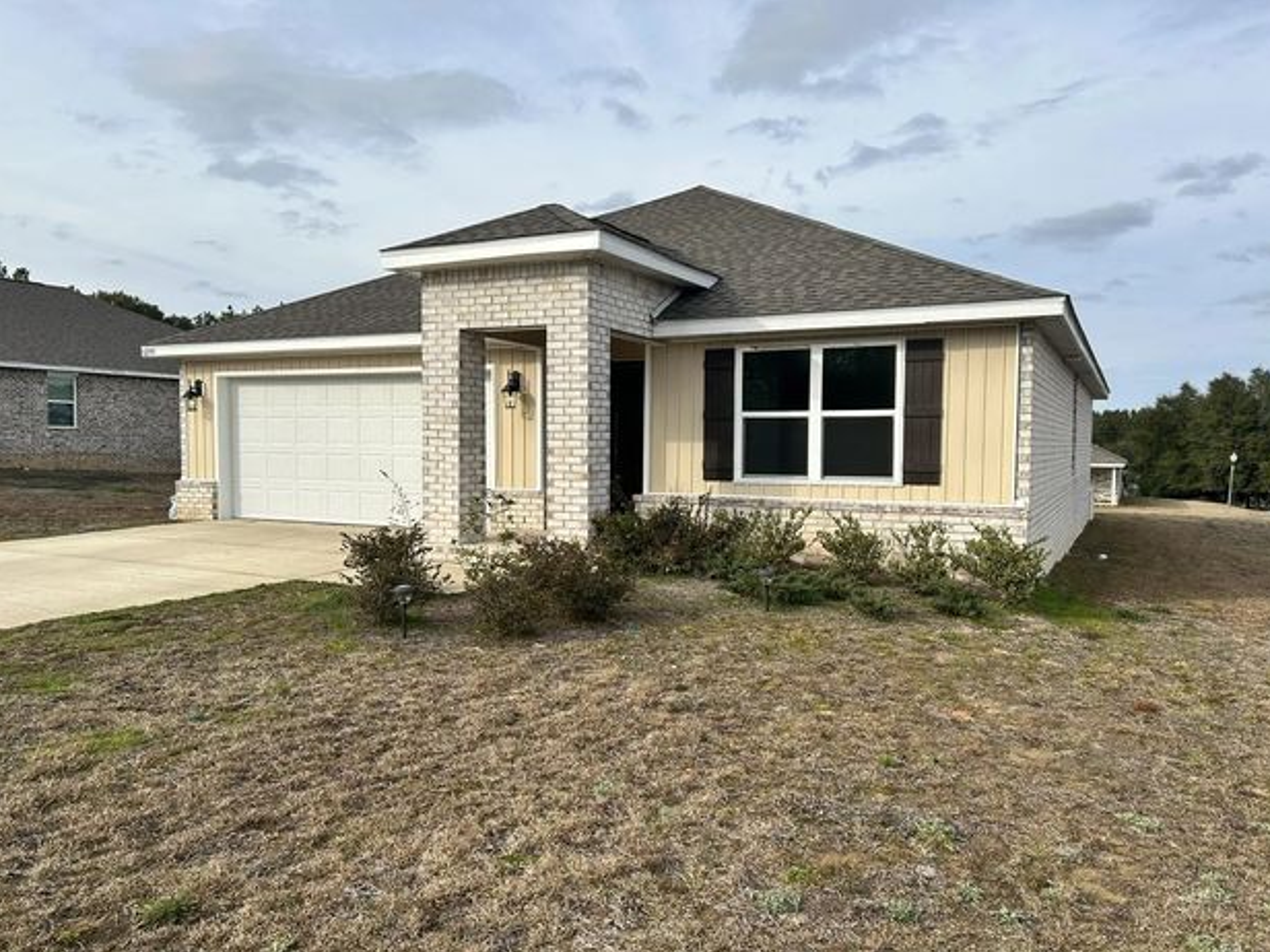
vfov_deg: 51.3
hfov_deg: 65.3
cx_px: 639
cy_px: 492
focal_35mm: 27
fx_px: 991
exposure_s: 1/3356
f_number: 1.5
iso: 50
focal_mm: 5.7
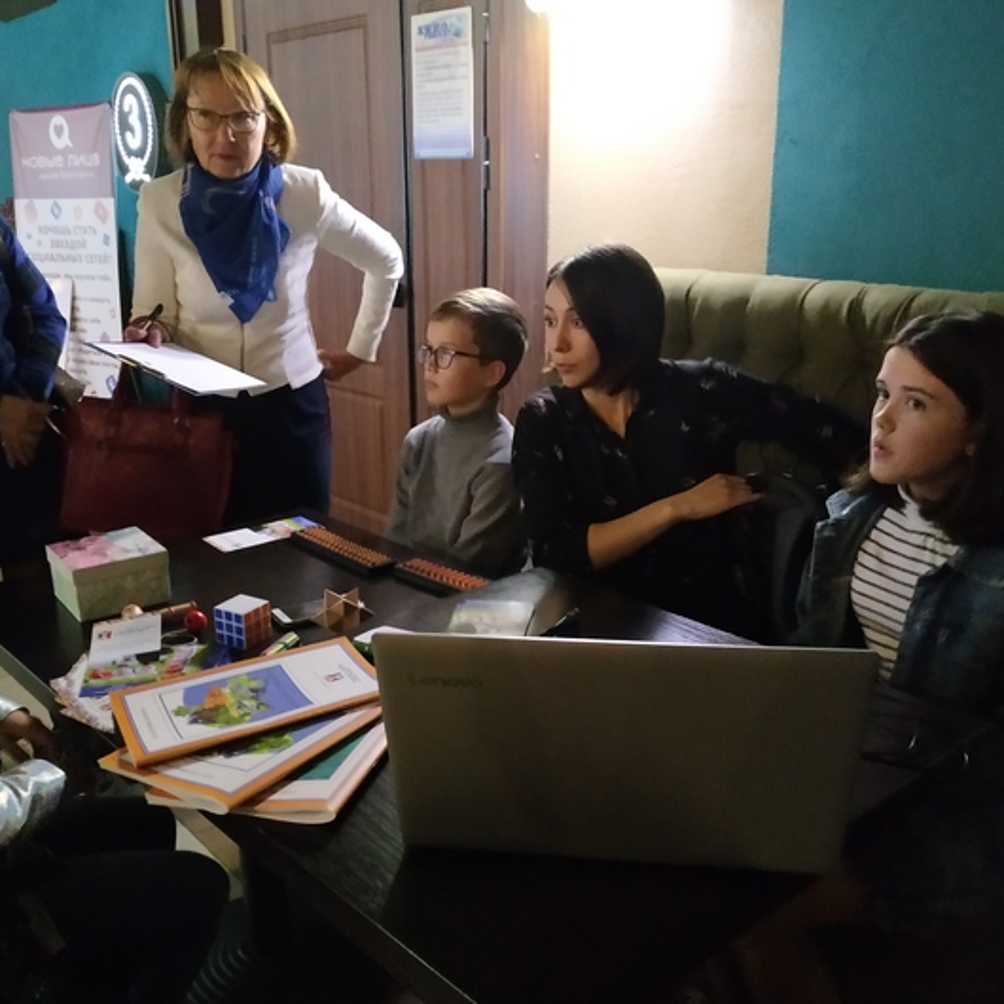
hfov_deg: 51.0
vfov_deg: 51.1
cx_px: 447
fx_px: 1050
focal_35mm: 32
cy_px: 508
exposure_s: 1/17
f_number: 1.9
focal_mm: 3.94
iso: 2000
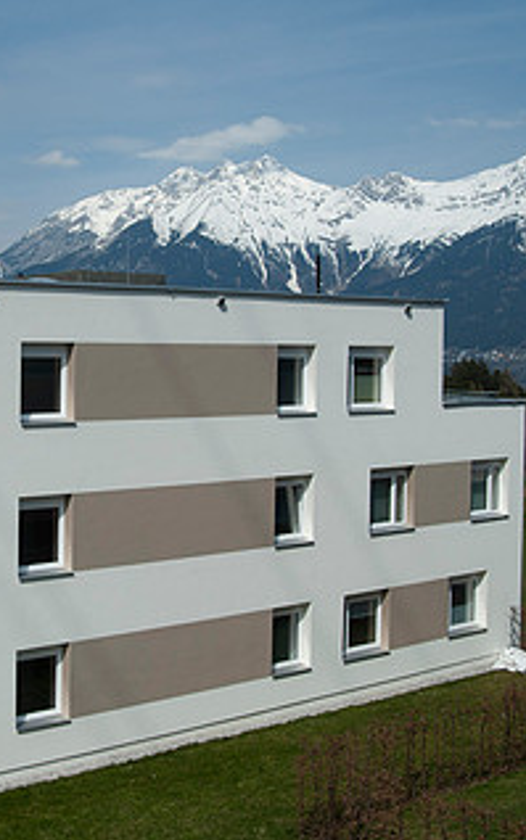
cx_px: 34
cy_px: 357
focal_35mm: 52
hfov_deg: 24.1
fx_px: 1192
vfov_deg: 38.8
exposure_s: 1/1000
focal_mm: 28
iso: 200
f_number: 11
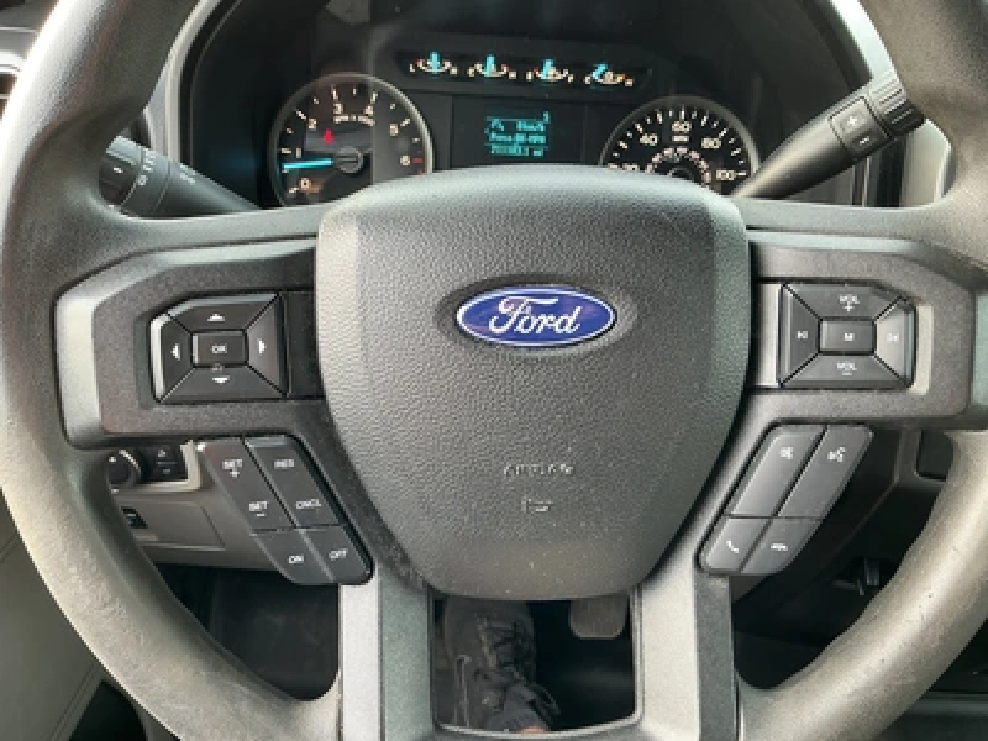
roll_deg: -3.0
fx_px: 799
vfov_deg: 49.7
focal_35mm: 28
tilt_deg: -29.4
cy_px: 370
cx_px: 494
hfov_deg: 63.4
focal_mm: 3
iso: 64
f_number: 1.8
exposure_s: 1/71
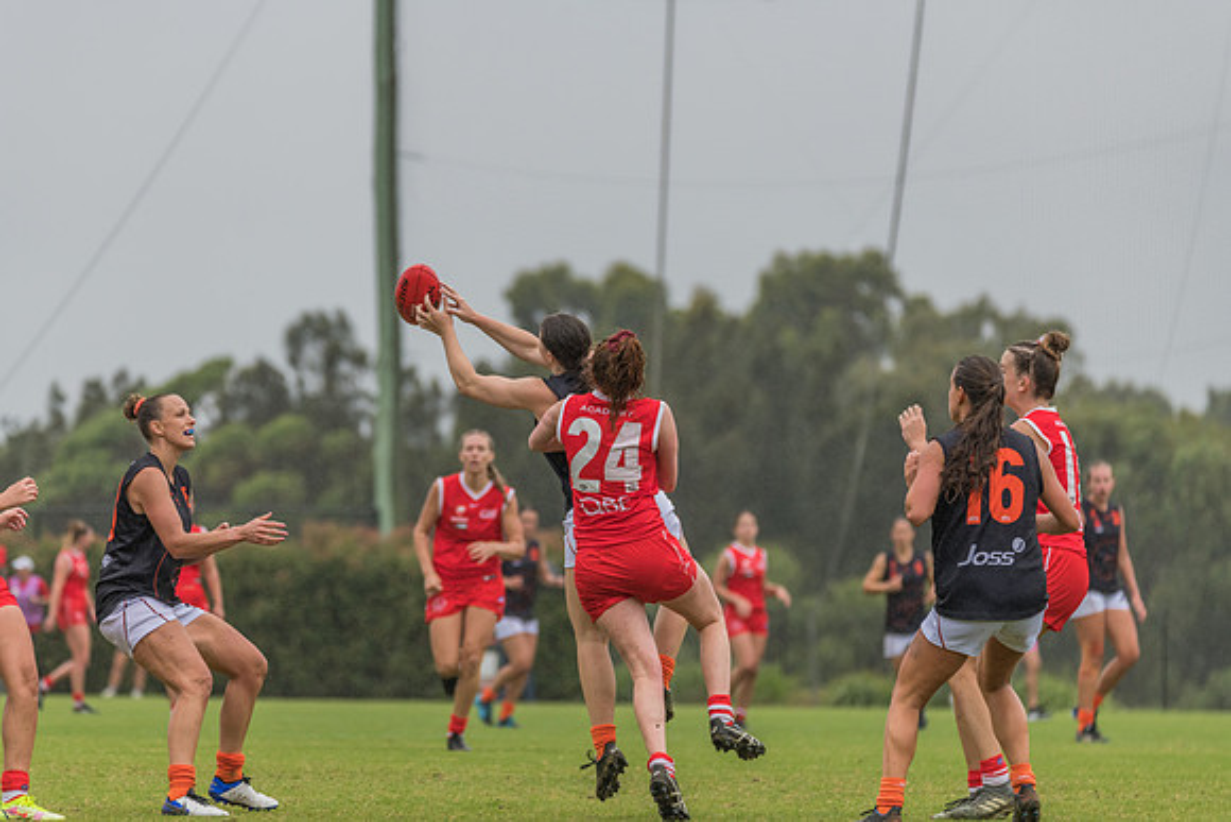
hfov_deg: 6.9
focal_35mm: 300
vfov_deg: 4.6
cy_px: 411
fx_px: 10260
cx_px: 616
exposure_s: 1/1600
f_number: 5.6
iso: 560
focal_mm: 300
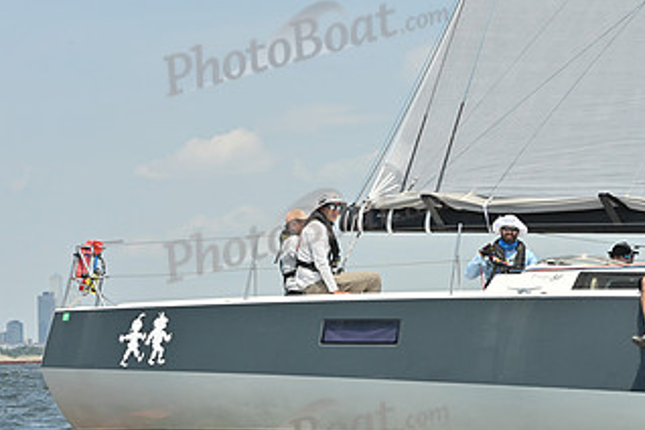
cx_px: 556
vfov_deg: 8.8
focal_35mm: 155
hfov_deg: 13.2
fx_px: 2777
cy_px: 307
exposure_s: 1/1250
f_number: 8
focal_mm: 85
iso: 320
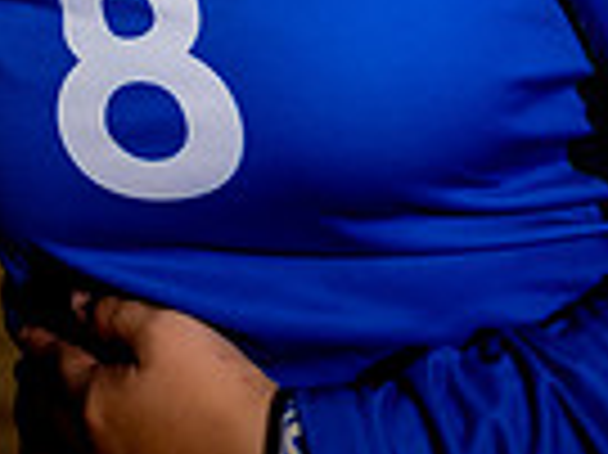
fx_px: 1351
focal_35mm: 77
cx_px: -11
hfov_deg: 24.1
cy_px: -512
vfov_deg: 14.8
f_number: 1.4
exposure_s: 1/800
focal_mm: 24
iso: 200
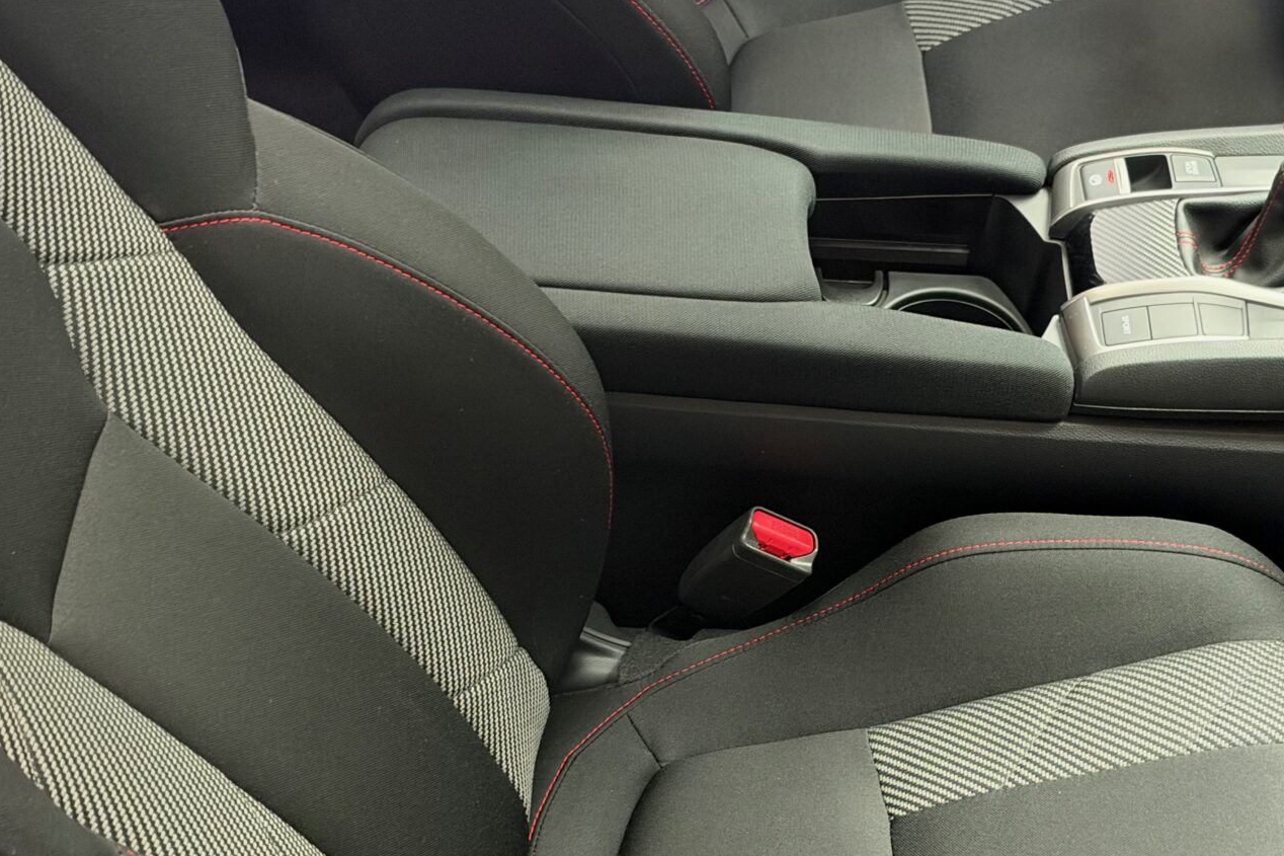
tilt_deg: -51.1
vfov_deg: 21.4
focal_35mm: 63
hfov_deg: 31.7
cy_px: 658
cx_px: 846
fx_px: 2247
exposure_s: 1/40
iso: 500
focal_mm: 6.93
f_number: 1.48
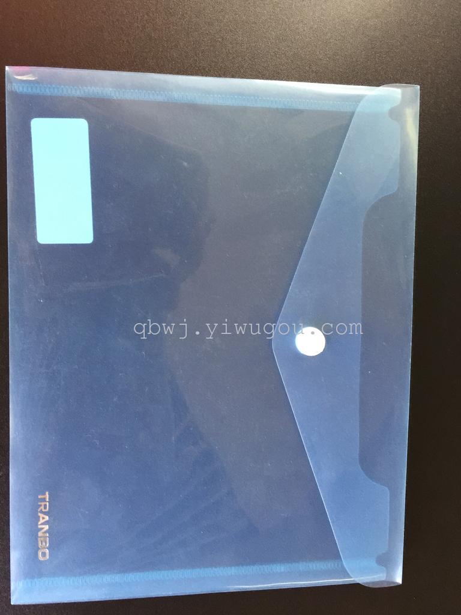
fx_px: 515
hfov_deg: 48.2
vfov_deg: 61.7
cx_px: 230
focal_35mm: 29
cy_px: 308
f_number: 2.2
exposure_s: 1/8
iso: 125
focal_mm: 4.15
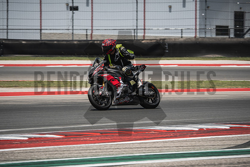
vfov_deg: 4.6
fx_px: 2084
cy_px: 84
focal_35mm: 300
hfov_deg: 6.9
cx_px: 125
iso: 160
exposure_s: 1/400
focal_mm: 200
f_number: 7.1
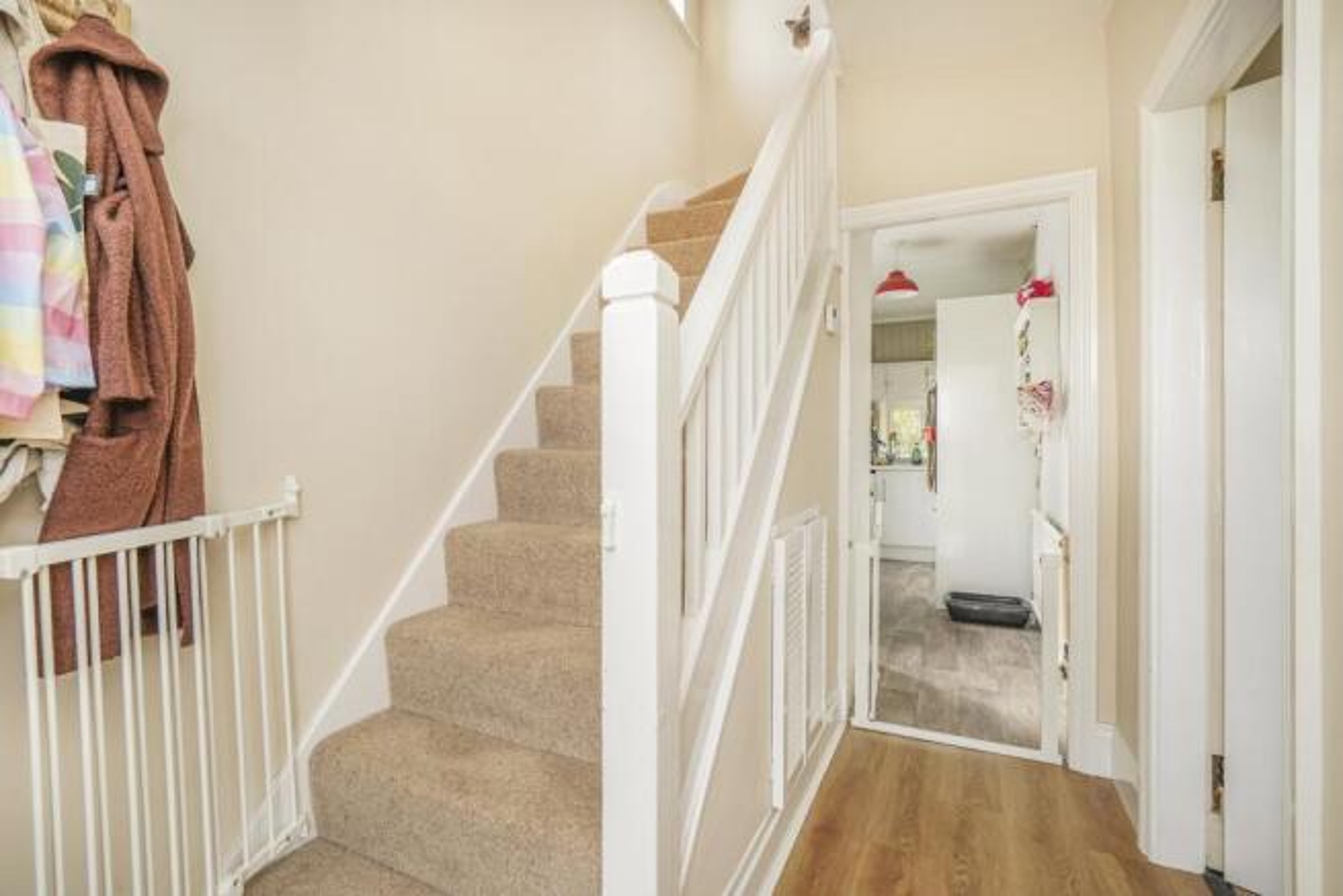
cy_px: 448
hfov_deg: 96.7
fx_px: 597
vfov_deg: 73.8
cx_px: 672
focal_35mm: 16
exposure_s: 1/20
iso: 400
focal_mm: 16
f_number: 8
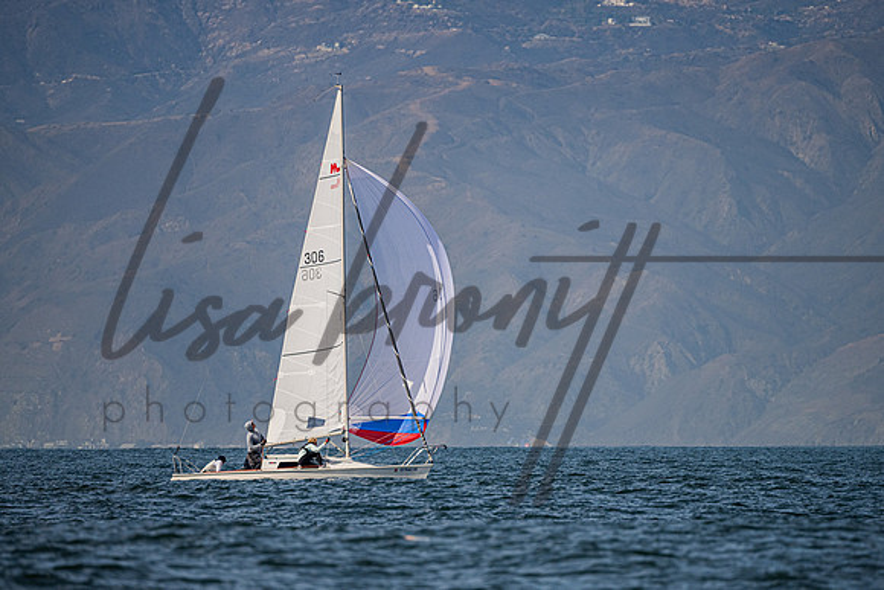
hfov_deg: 4.1
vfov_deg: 2.8
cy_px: 310
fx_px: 12271
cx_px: 438
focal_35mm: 500
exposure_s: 1/4000
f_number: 5.6
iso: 320
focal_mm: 400
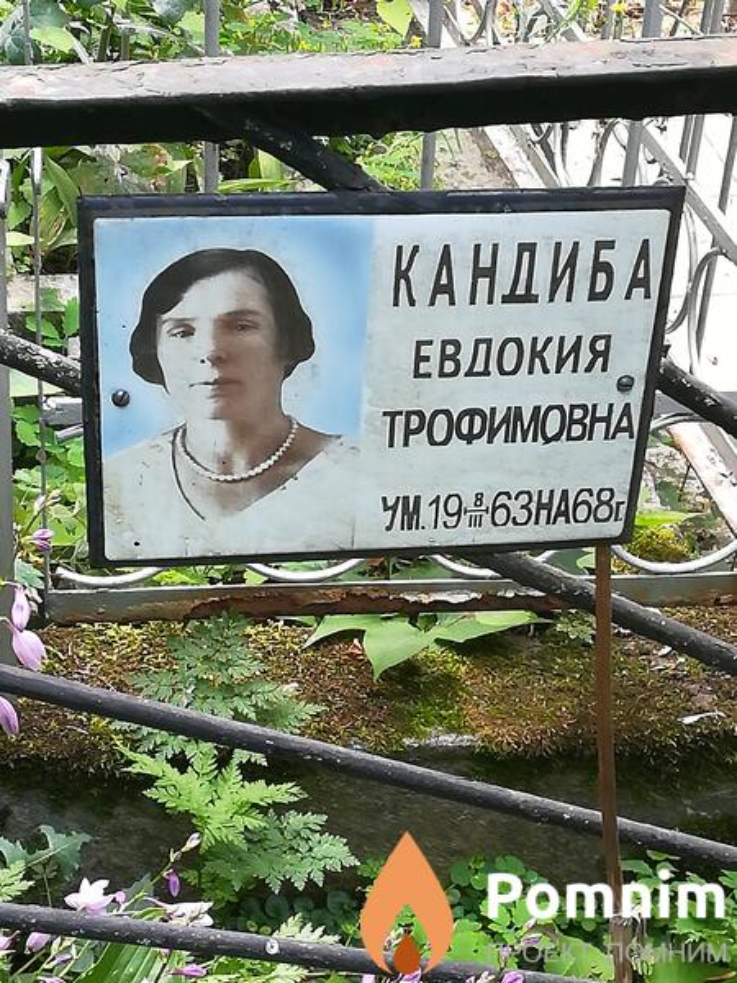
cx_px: 368
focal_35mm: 79
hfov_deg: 18.7
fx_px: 2243
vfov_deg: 24.7
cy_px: 492
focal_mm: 3.83
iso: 64
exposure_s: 1/60
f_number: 2.2
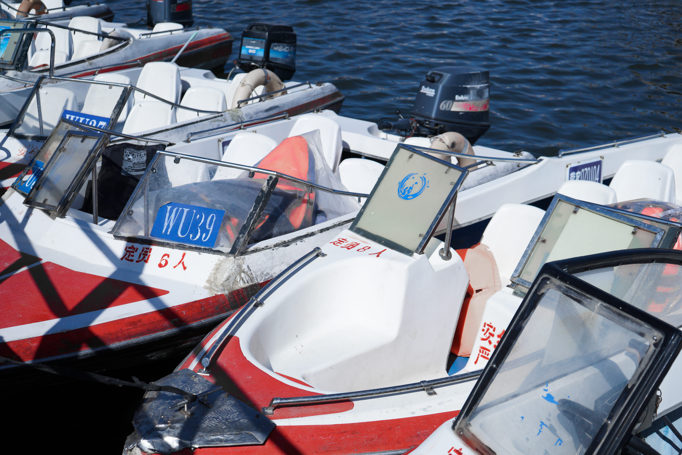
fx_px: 947
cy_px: 228
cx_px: 341
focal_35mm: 50
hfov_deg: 39.6
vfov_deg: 27.0
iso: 320
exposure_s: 1/6400
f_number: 4.5
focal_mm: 50
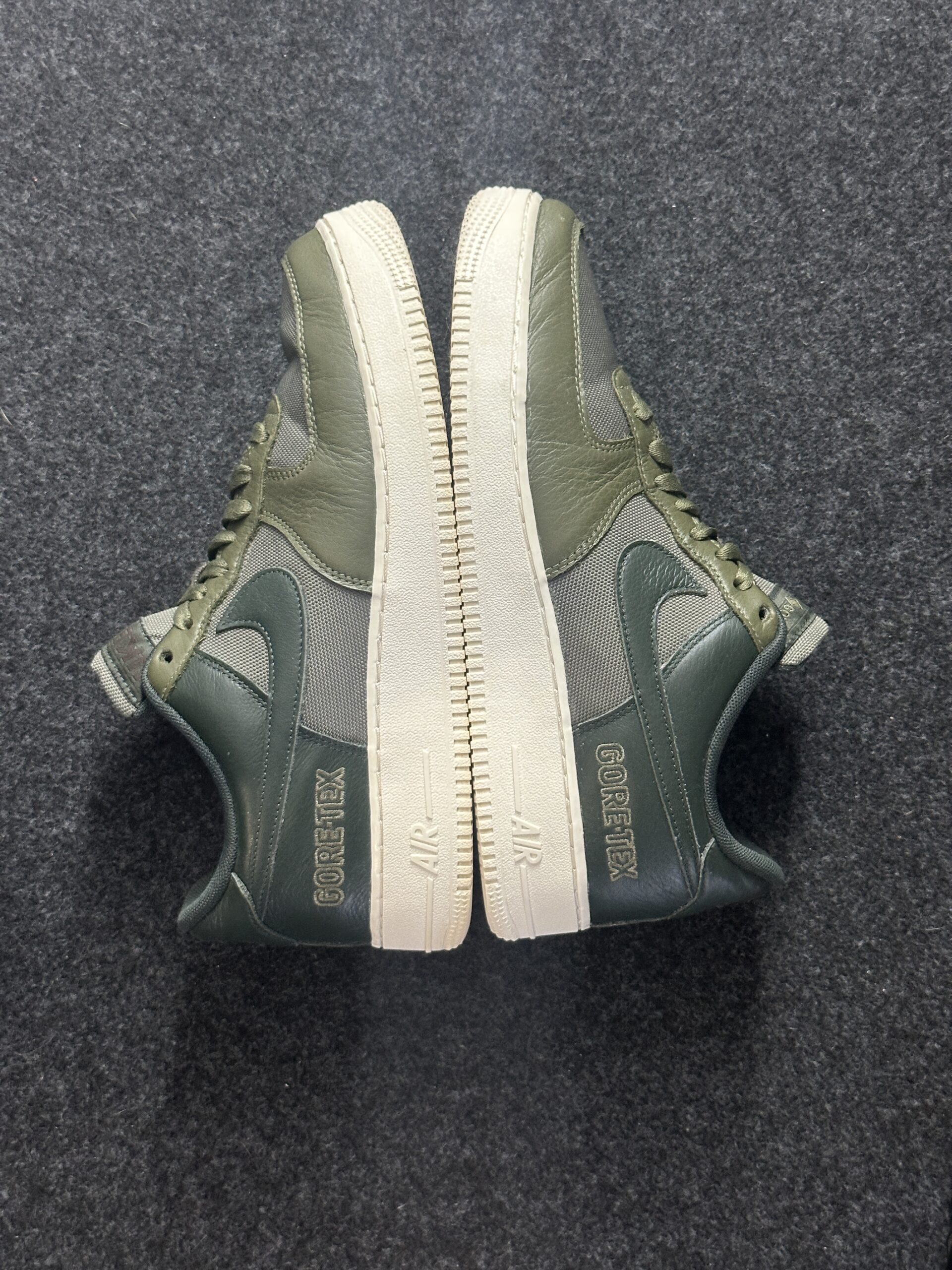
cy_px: 635
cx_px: 476
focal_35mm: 48
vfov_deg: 39.7
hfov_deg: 30.3
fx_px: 1760
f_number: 1.78
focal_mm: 6.86
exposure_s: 1/33
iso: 250
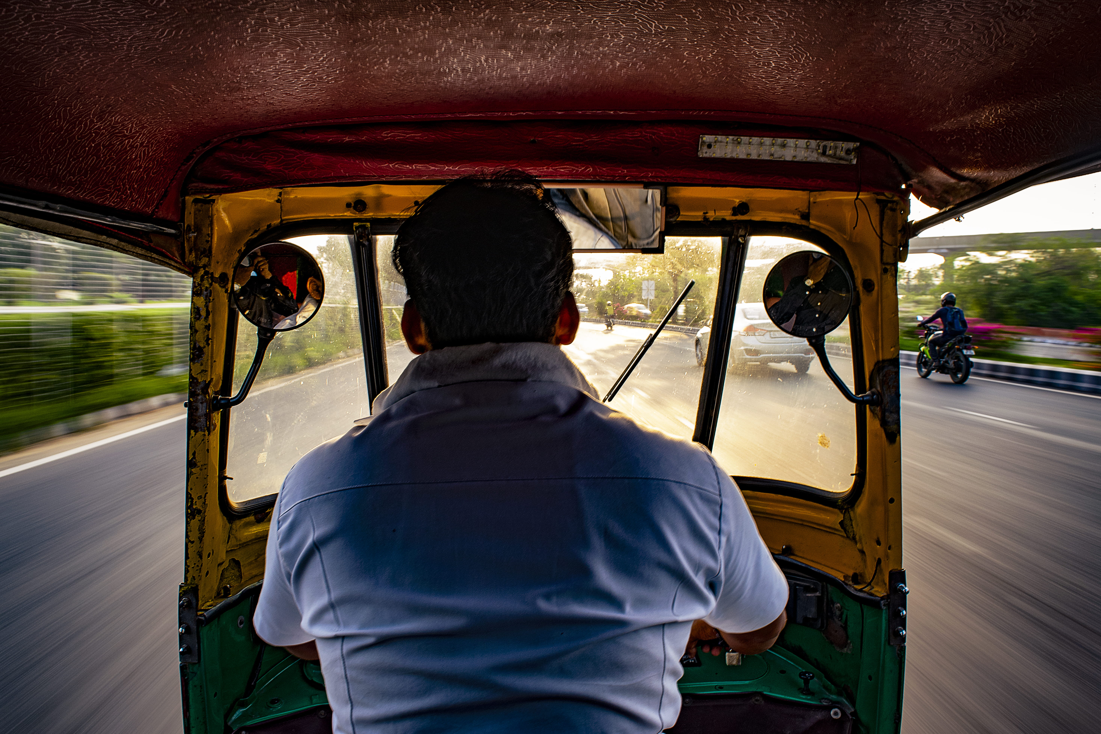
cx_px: 550
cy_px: 367
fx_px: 826
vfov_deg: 47.9
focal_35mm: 27
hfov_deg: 67.4
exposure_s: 1/15
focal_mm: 18
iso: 200
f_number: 11
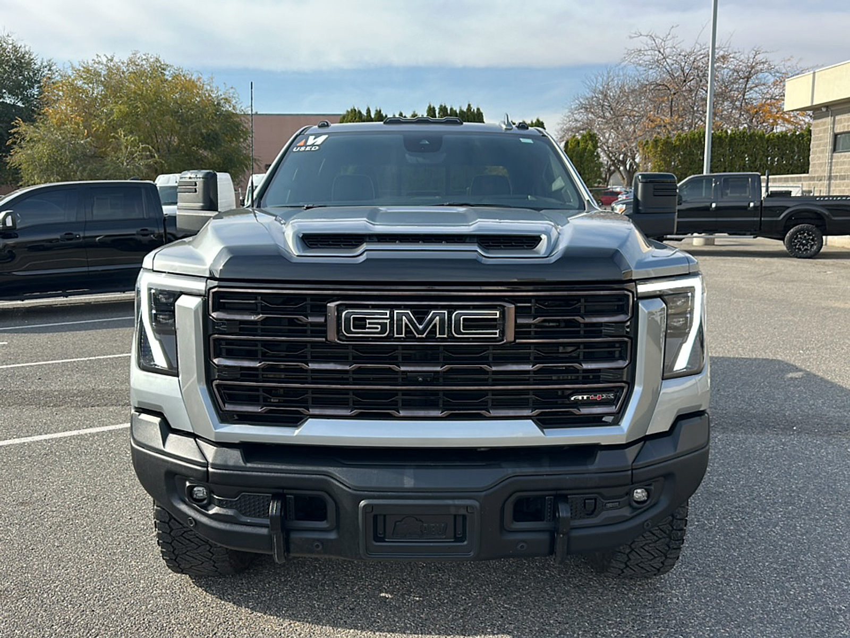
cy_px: 319
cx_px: 425
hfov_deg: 69.4
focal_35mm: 25
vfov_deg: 54.9
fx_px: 614
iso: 80
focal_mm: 6.86
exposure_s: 1/1618
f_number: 1.78
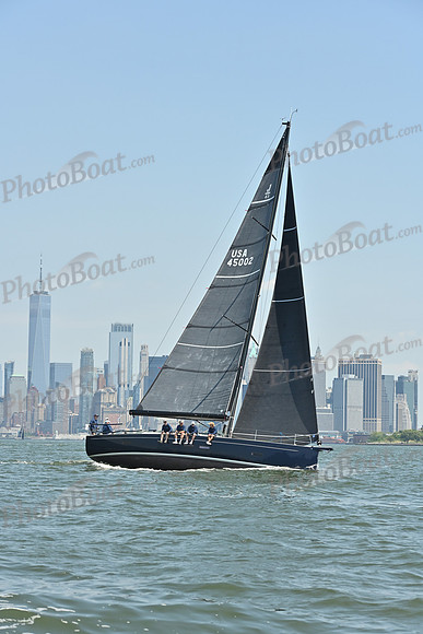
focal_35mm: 98
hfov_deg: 14.0
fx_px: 1726
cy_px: 317
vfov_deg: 20.8
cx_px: 212
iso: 320
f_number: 7.1
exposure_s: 1/1250
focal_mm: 98
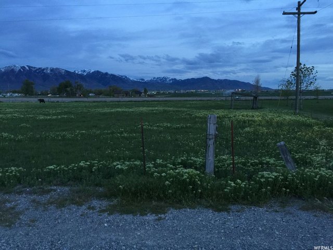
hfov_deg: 61.7
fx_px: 279
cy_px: 125
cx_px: 166
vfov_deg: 48.2
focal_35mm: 29
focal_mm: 4.15
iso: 64
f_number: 2.2
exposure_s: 1/15
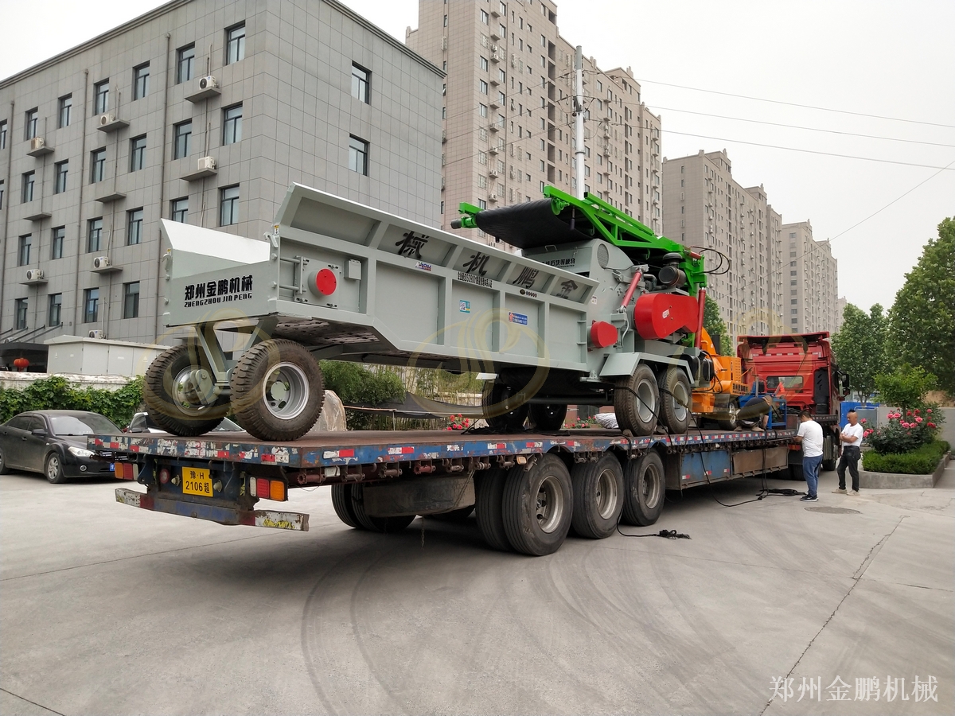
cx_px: 478
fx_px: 828
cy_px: 358
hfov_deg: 60.0
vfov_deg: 46.8
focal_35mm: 30
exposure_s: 1/181
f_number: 1.8
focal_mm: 3.95
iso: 69
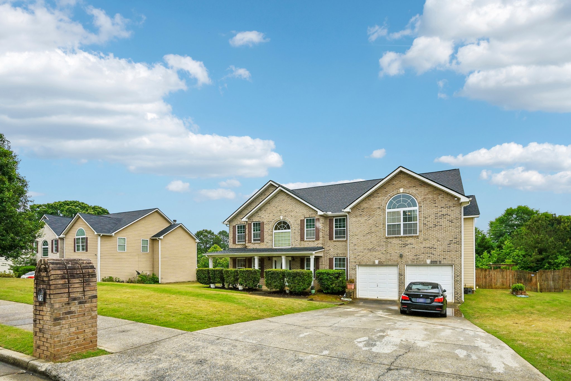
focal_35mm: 16
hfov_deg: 95.0
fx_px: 262
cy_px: 190
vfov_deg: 72.0
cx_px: 286
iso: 400
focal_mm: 16.5
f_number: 8
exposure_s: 1/2500
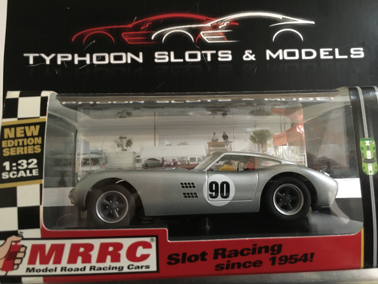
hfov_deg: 61.7
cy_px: 142
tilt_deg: -84.9
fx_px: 317
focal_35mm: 29
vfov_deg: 48.2
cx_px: 189
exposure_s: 1/17
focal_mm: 4.15
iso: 400
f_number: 2.2
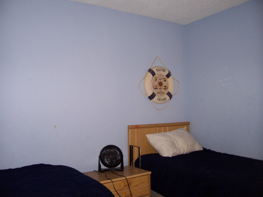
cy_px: 98
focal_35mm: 34
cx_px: 132
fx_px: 258
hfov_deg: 54.0
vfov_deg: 41.8
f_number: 2.7
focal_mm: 5.6
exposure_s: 1/112
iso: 140
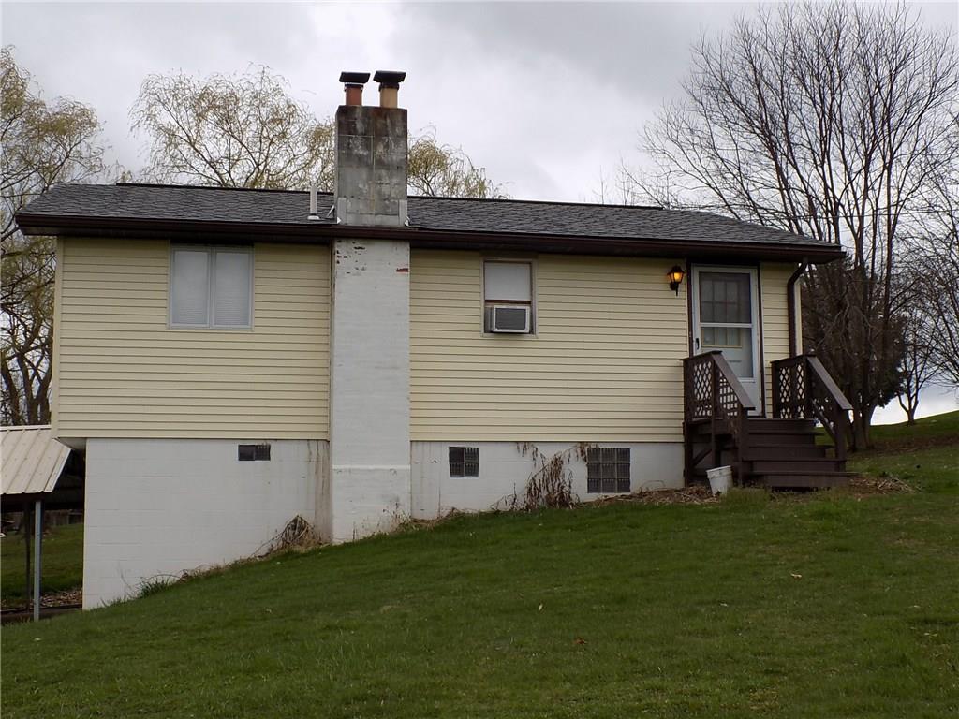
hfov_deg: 41.2
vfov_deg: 31.5
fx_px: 1274
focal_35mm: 46
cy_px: 360
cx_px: 480
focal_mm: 8.1
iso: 80
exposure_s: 1/400
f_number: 3.7
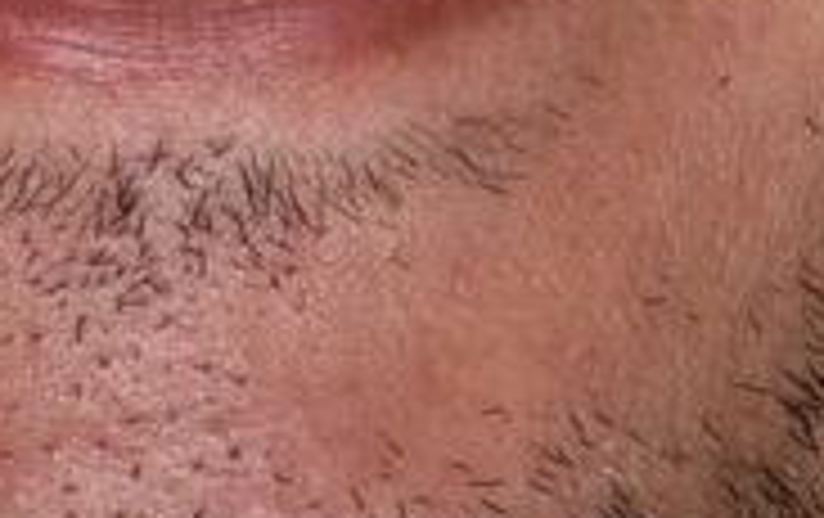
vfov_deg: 2.9
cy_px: -77
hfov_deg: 4.6
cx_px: 122
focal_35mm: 454
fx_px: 10206
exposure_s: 1/250
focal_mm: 85
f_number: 22
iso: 100
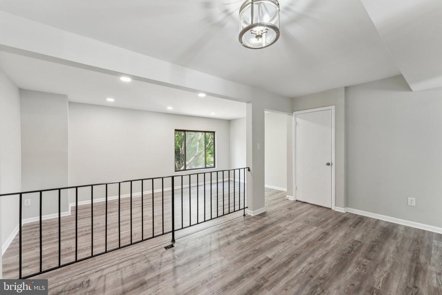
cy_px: 148
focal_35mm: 14
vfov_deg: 81.2
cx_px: 221
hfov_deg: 104.2
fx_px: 172
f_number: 8
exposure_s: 1/10
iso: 200
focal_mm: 14
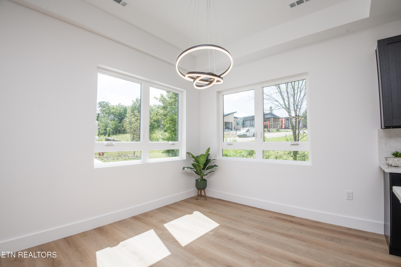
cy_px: 134
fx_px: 178
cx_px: 200
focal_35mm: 16
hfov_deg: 96.7
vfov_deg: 73.7
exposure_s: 1/250
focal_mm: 16
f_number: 9
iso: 400
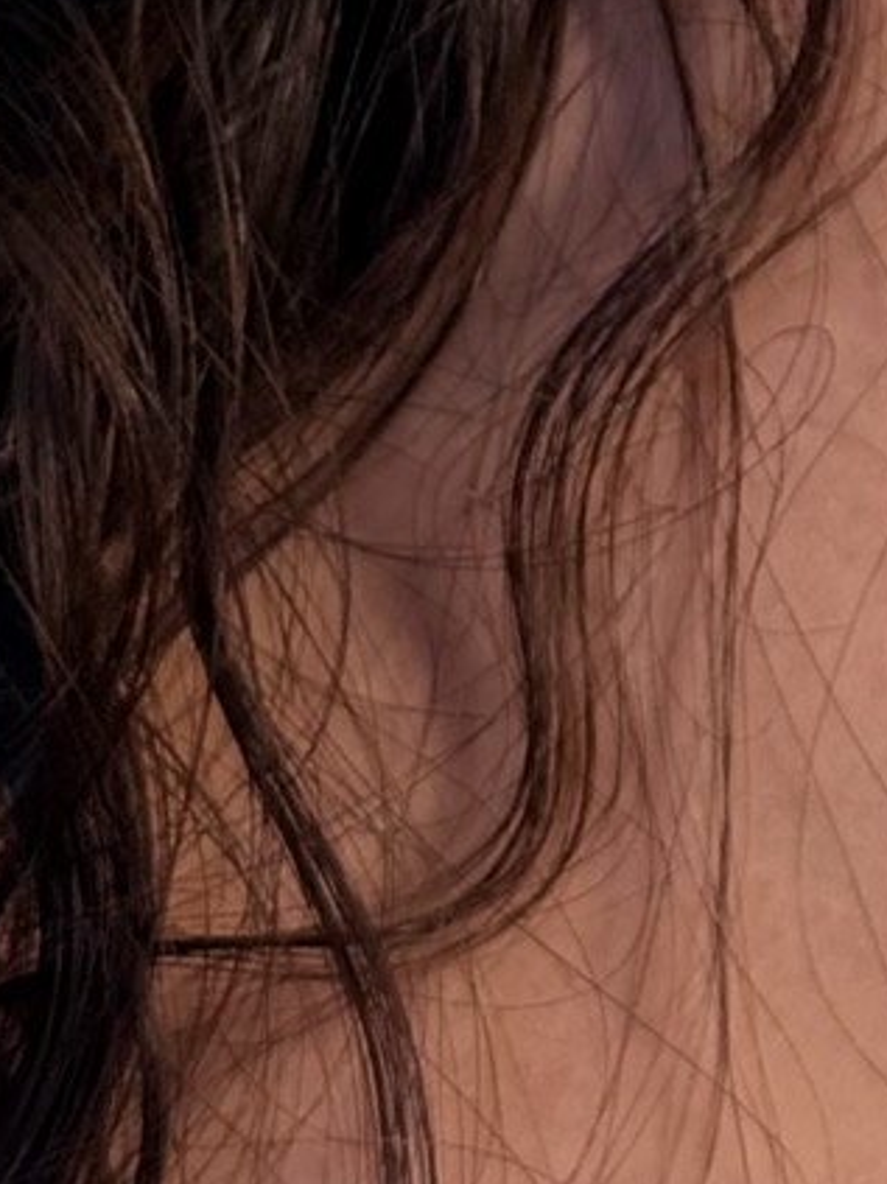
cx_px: 2062
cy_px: -1604
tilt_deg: -0.5
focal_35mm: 227
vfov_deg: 8.1
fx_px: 7759
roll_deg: -1.7
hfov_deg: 6.3
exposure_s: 1/293
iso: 64
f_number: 1.78
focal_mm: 6.76
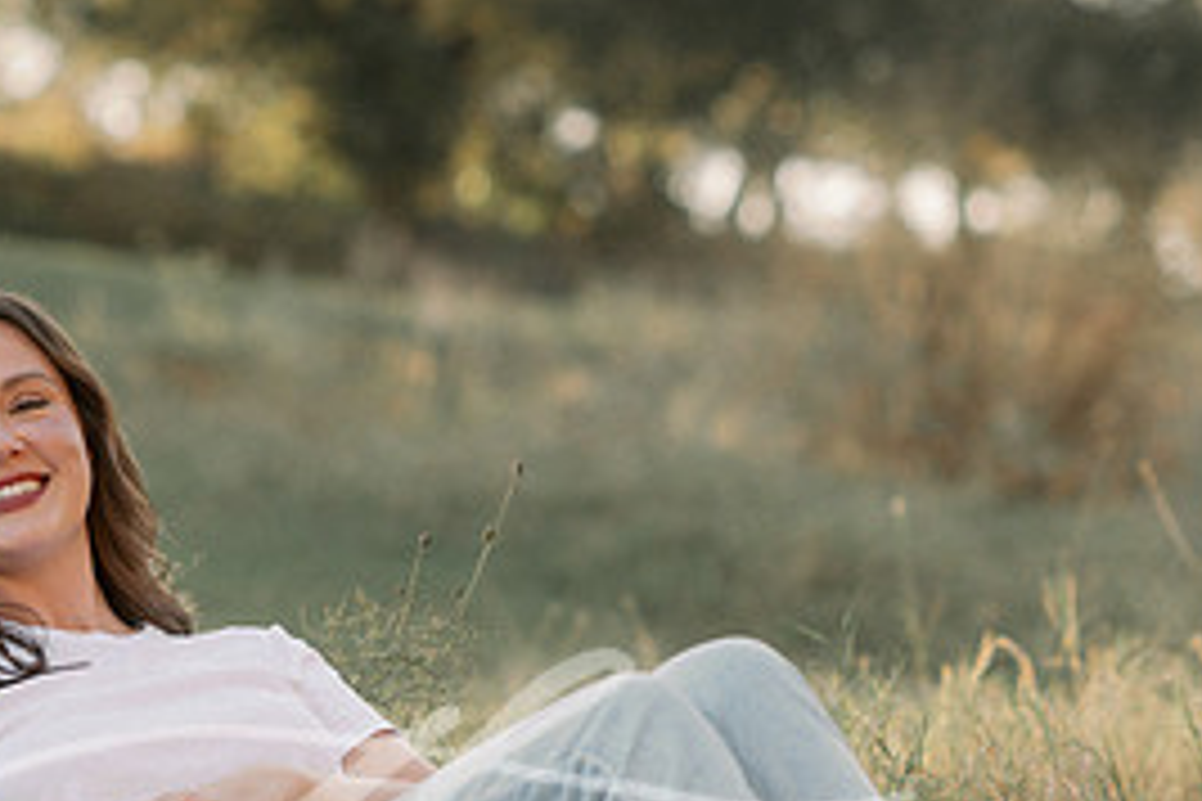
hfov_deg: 11.1
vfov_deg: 7.4
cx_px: 374
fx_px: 6176
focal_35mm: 185
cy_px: 394
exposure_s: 1/250
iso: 80
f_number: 2.8
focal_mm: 85
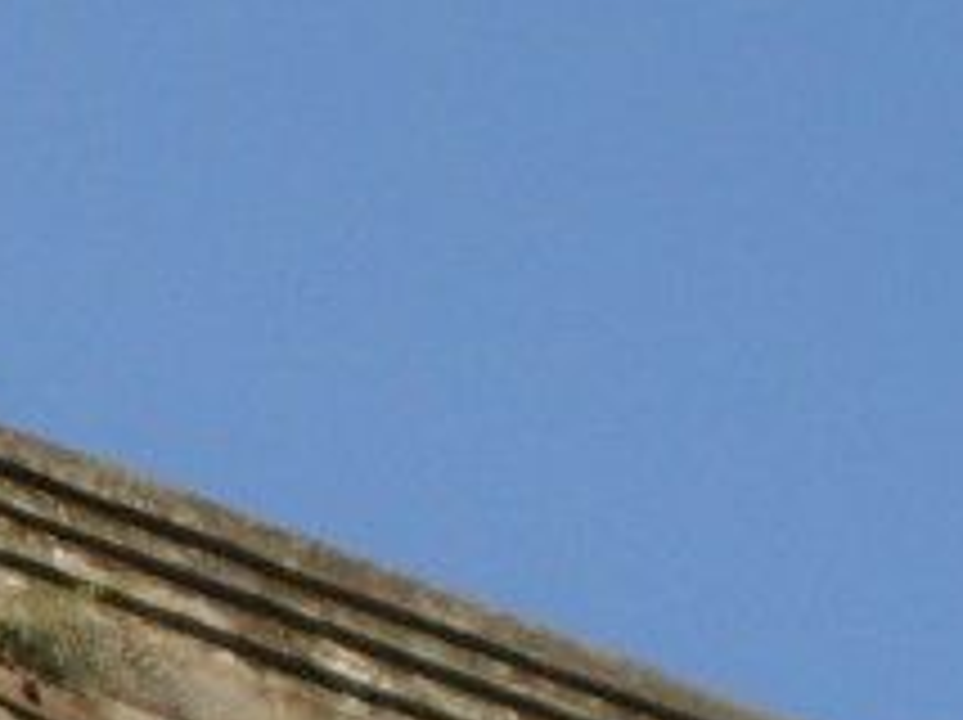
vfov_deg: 7.3
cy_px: 760
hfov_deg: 8.6
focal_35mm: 203
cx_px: -1588
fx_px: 5641
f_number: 3.5
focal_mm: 5.5
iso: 100
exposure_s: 1/800
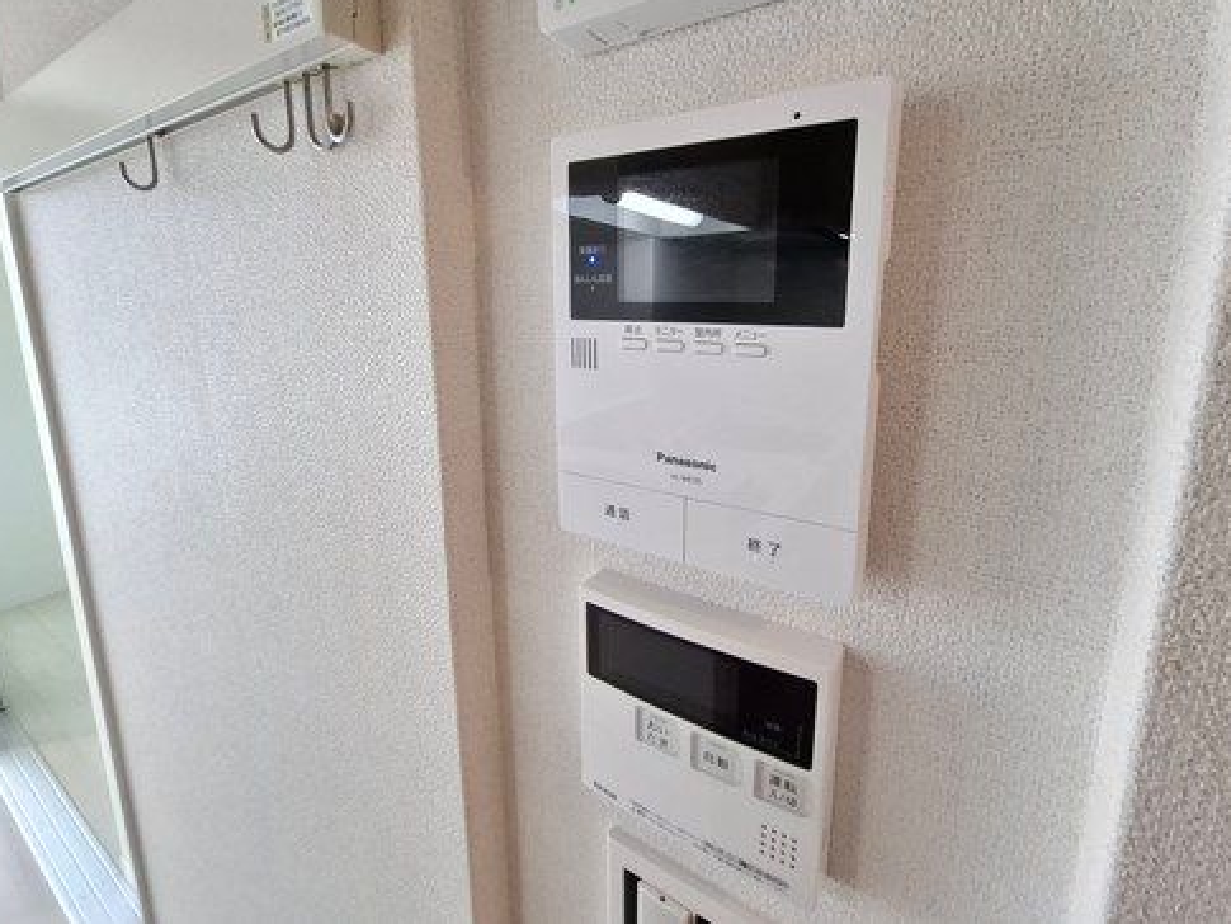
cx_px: 640
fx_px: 534
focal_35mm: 15
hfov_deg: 98.1
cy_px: 393
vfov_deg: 81.2
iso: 160
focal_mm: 1.74
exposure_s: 1/50
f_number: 2.2
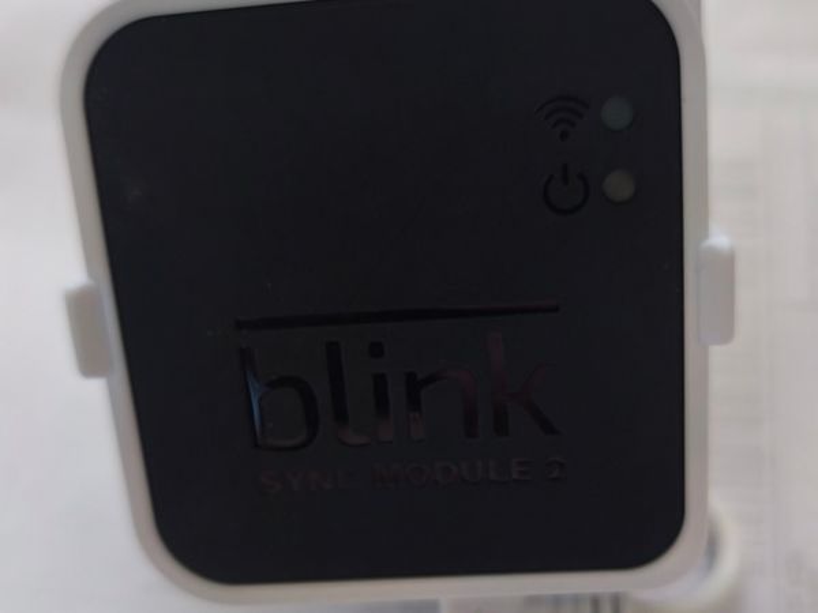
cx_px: 409
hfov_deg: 73.9
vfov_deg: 58.9
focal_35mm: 23
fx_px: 544
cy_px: 306
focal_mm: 6.57
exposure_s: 1/50
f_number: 1.6
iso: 320
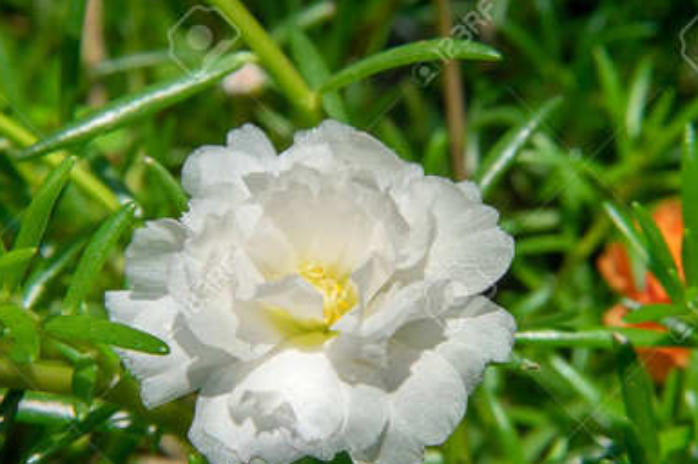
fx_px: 1007
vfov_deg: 25.9
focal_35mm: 52
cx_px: 326
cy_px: 269
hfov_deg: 38.2
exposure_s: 1/60
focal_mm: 40
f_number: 25
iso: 160
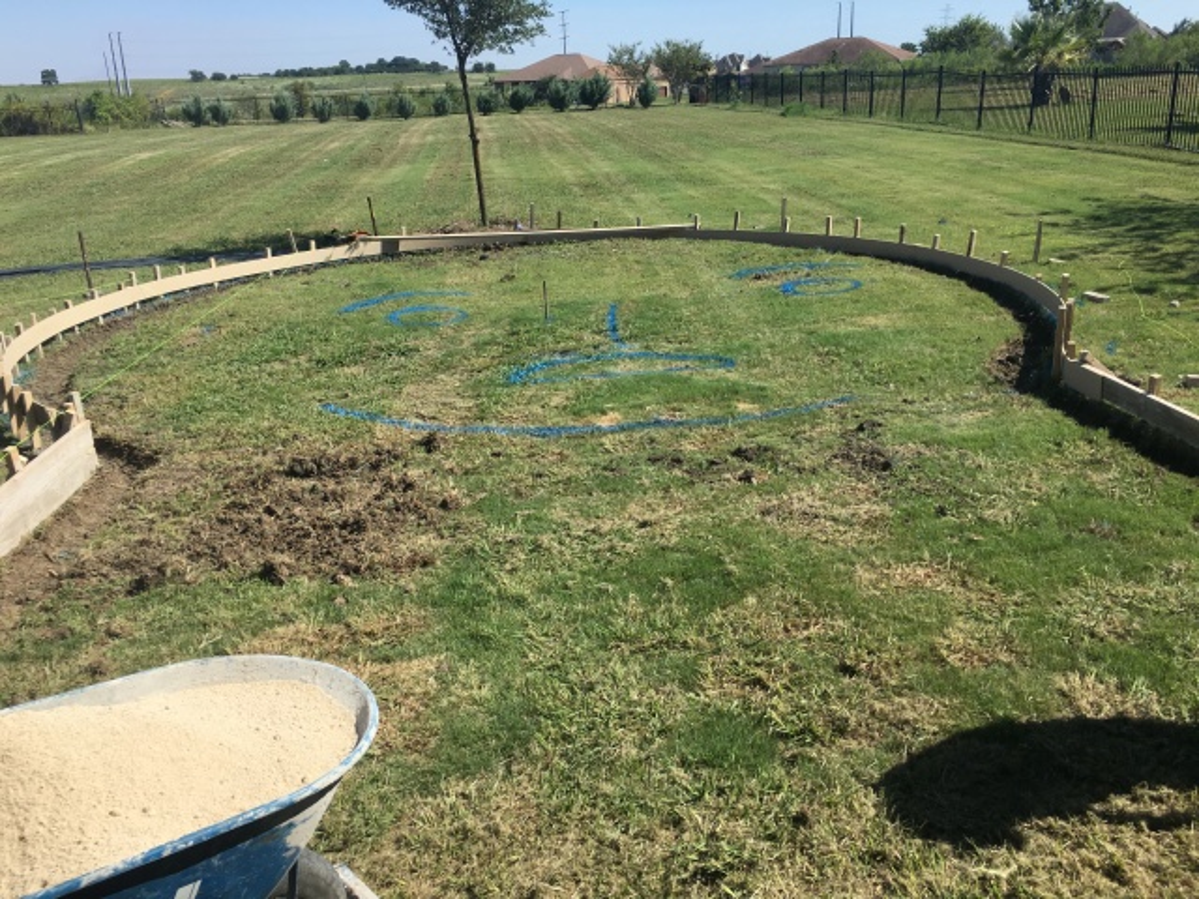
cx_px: 600
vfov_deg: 48.2
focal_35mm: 29
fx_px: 1004
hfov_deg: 61.7
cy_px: 450
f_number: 2.2
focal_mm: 4.15
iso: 25
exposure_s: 1/1425
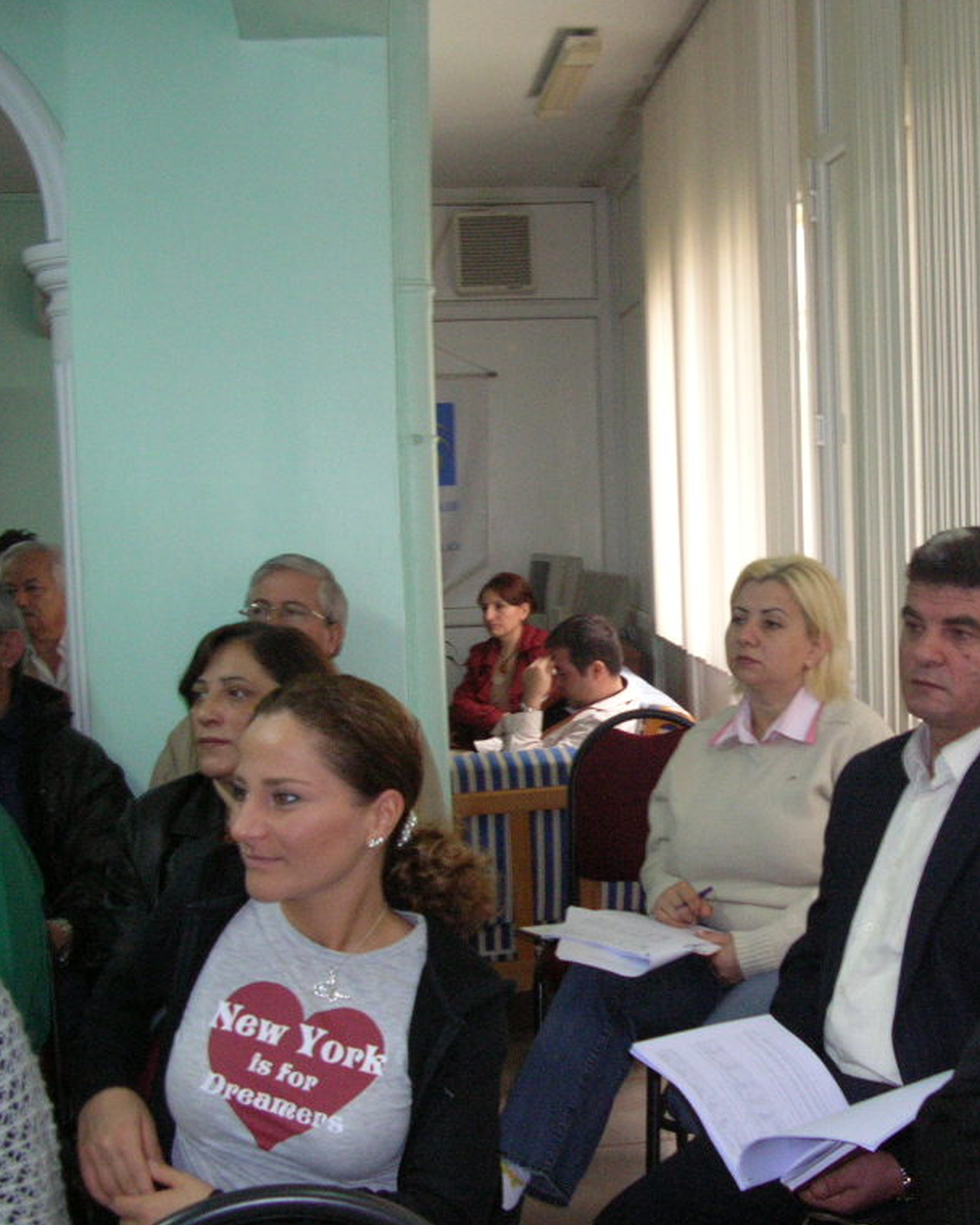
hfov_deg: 32.1
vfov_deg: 40.3
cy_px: 611
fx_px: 1668
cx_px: 753
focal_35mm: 46
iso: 172
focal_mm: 5.8
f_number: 2.8
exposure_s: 1/29
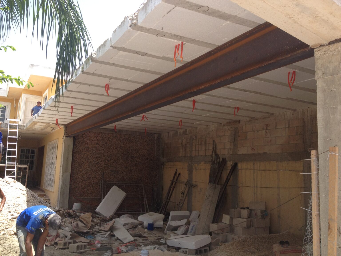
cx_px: 170
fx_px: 345
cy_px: 128
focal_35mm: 35
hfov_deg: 52.6
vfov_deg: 40.7
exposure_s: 1/581
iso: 64
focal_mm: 4.28
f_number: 2.4
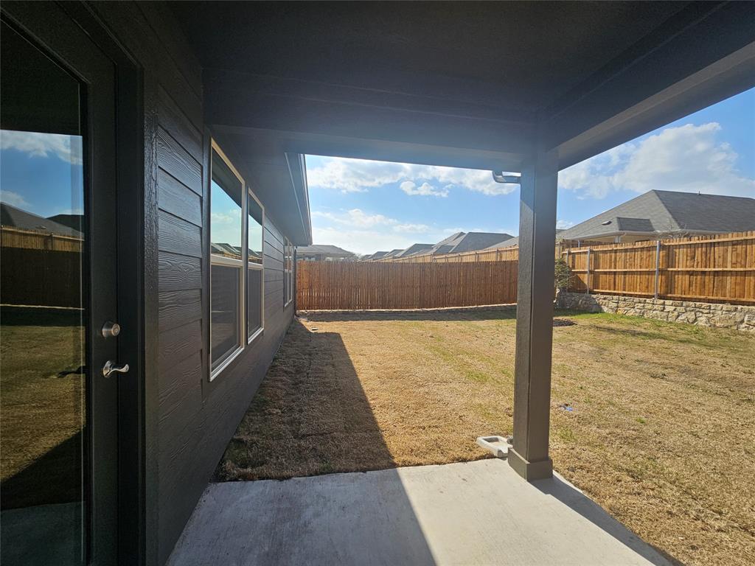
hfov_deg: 106.2
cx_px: 378
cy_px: 283
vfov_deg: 89.9
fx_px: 284
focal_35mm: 13
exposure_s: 1/1844
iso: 50
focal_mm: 2.2
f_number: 2.2
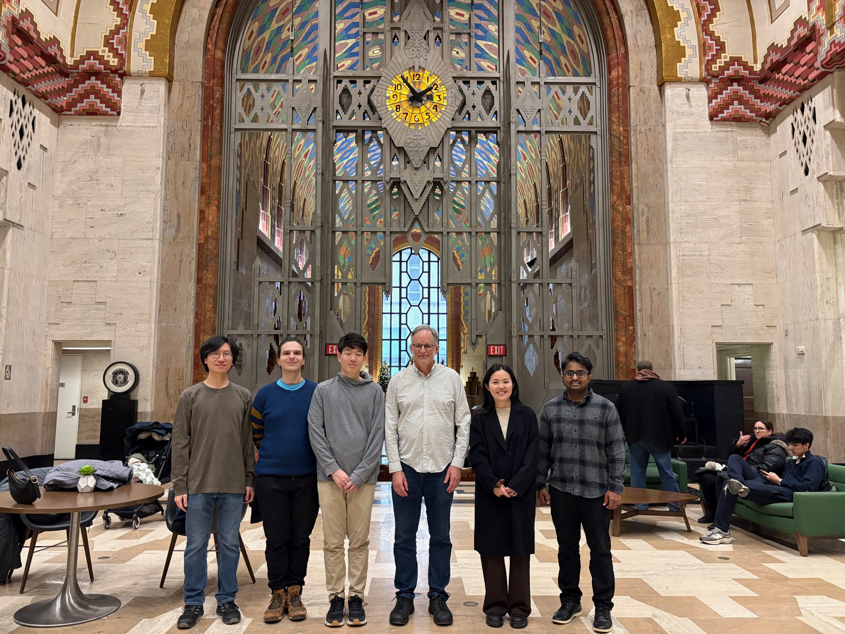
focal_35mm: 26
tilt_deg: +6.1
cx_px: 422
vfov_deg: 53.1
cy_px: 317
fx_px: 635
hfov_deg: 67.3
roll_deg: -0.3
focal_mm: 5.96
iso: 500
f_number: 1.6
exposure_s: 1/60
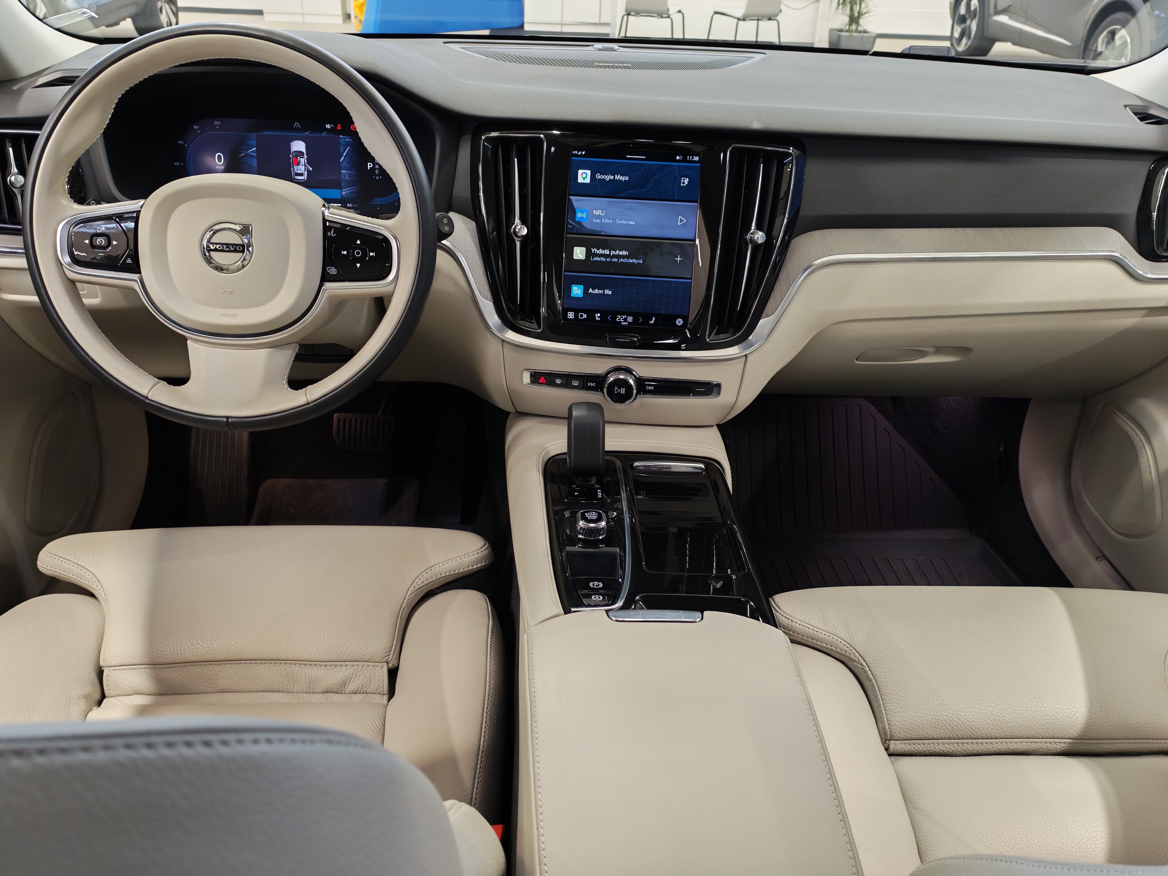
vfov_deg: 46.8
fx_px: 1012
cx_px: 584
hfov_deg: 60.0
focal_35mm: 30
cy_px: 438
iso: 800
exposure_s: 1/50
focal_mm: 6.12
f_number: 1.9
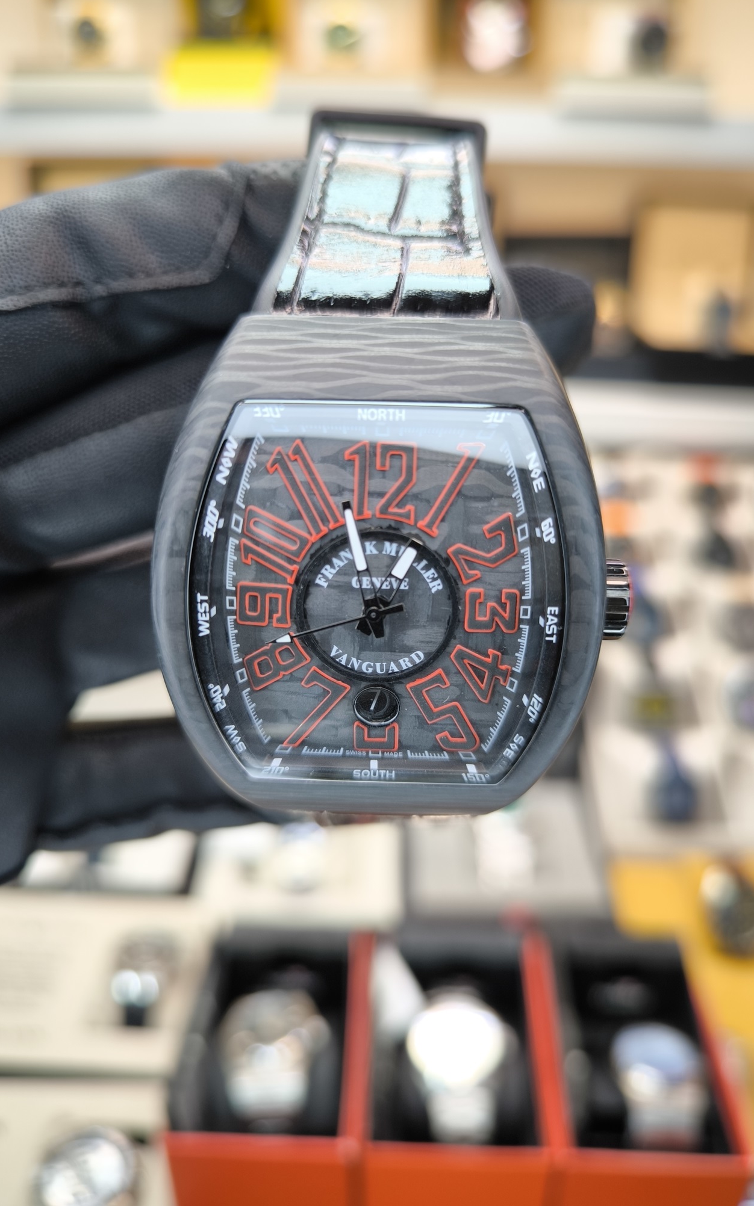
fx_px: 855
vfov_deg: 70.4
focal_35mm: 26
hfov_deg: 47.6
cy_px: 600
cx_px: 403
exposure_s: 1/83.4
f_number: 1.9
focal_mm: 6.92
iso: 64
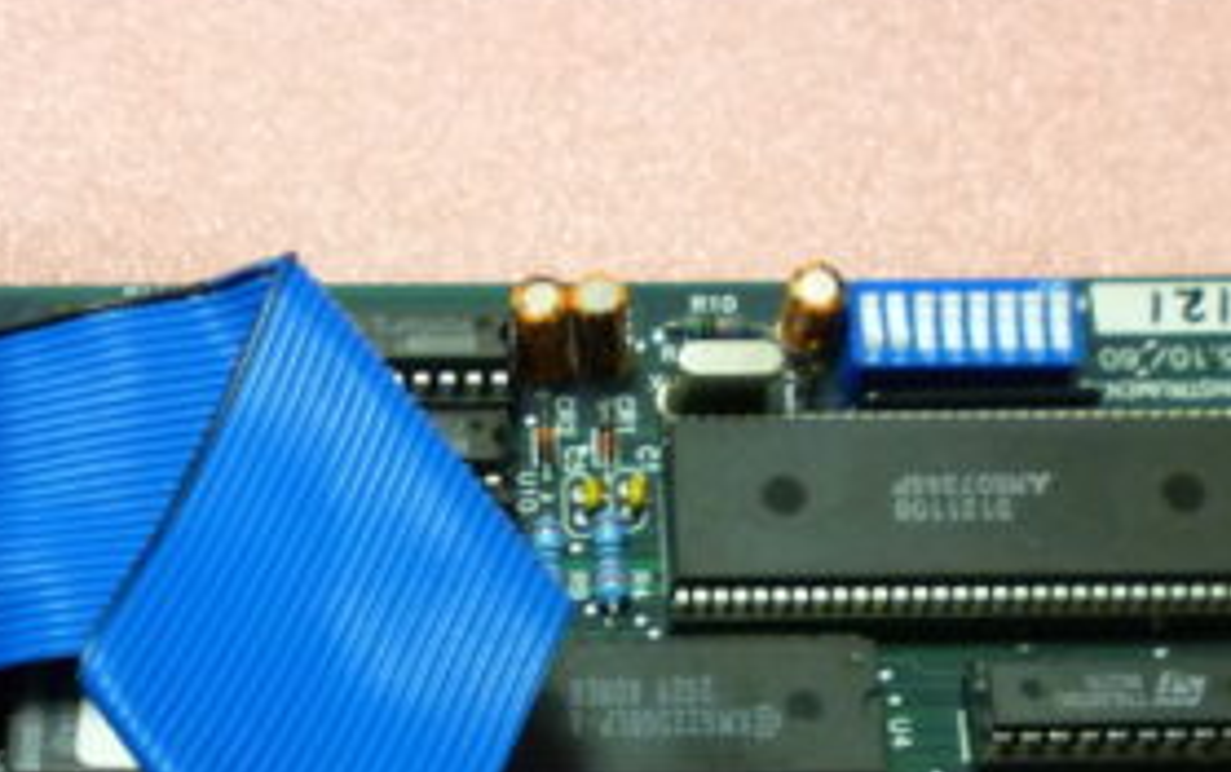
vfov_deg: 19.2
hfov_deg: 31.0
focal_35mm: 66
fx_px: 2216
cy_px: 785
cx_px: 516
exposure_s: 1/15
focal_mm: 5.2
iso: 400
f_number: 3.3
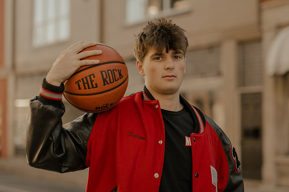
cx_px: 144
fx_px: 602
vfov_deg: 18.2
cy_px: 96
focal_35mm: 75
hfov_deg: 27.0
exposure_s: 1/4000
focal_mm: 50
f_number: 1.8
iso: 800
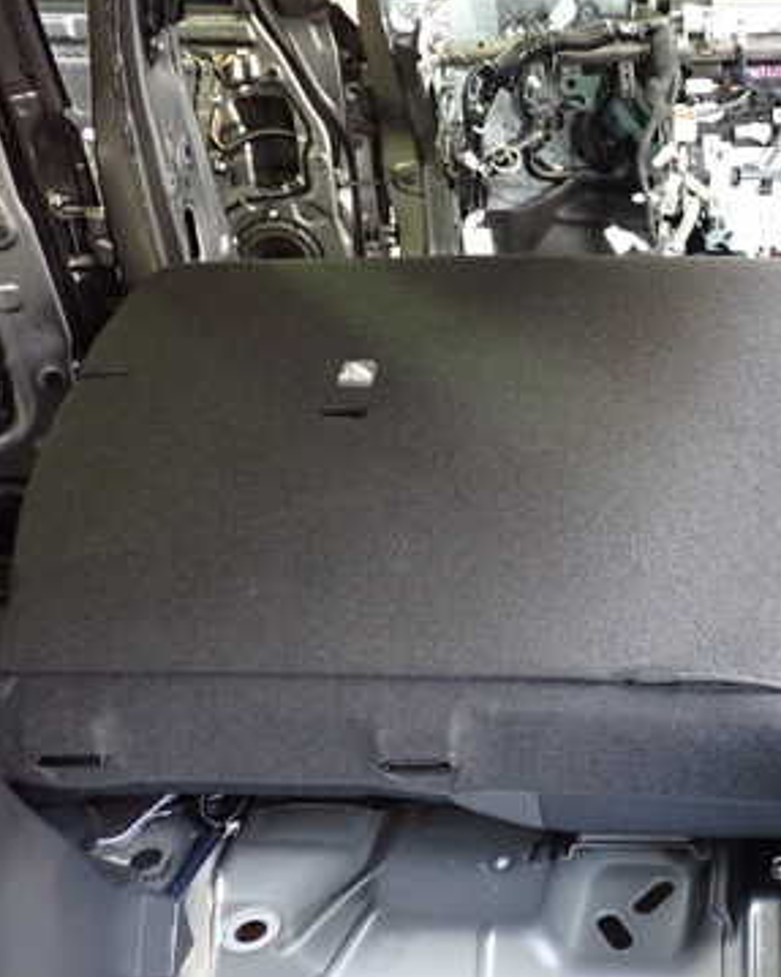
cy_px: 514
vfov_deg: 38.0
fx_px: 1416
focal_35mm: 49
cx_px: 727
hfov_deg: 29.4
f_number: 2.3
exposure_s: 1/30
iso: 640
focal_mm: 5.4
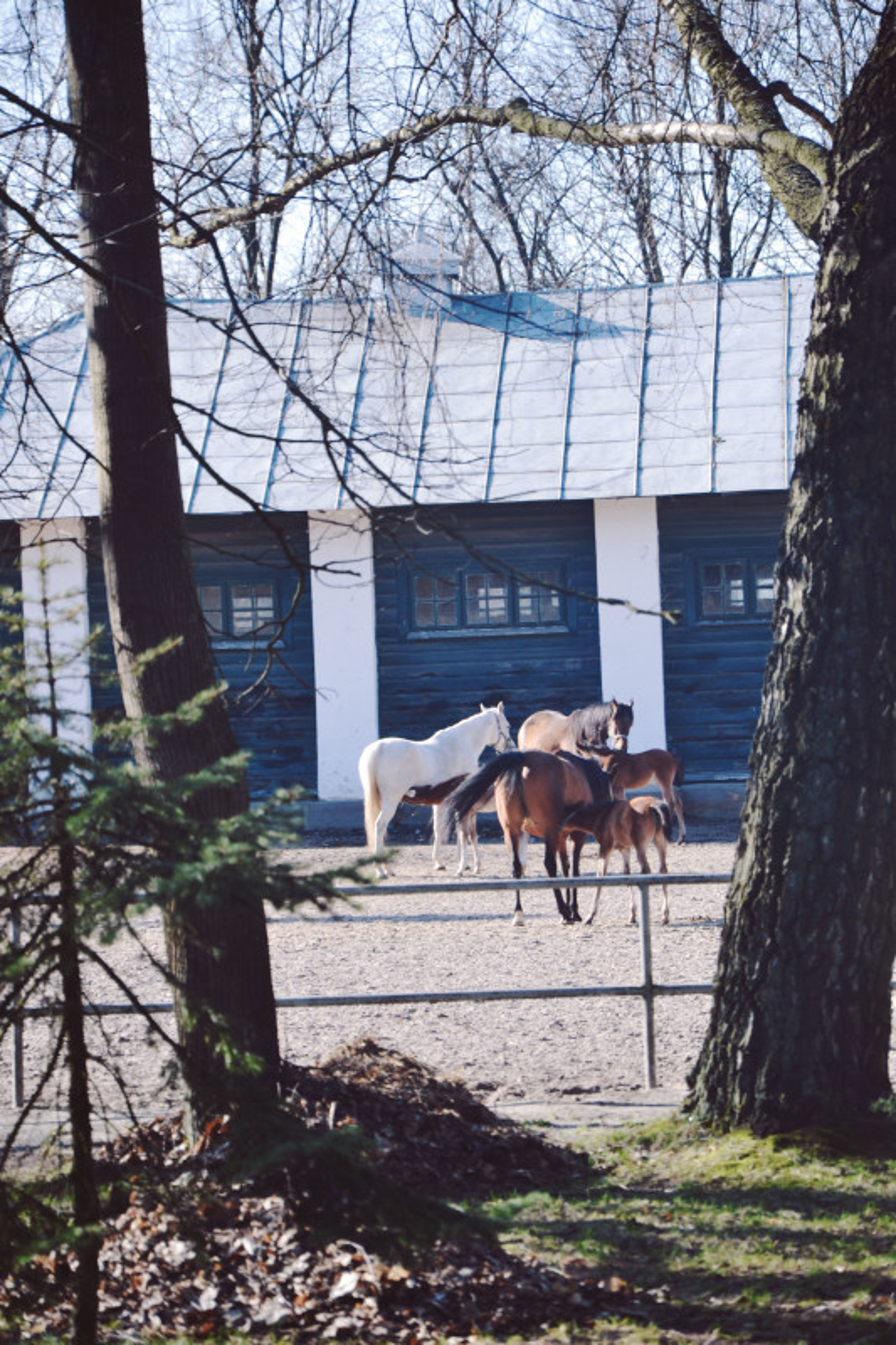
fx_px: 5882
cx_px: 448
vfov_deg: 13.0
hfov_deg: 8.7
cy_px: 672
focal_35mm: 158
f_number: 5.6
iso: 100
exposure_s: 1/125
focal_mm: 105
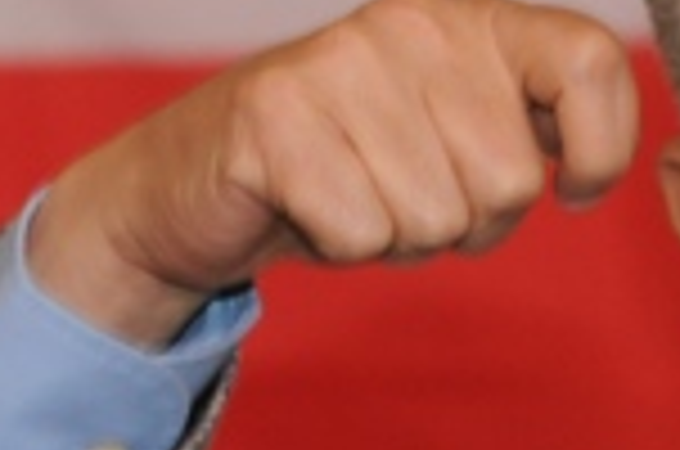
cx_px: 959
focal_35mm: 858
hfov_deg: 2.4
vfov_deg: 1.6
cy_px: 281
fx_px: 16175
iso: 1000
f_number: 5.6
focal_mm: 135
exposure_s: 1/60
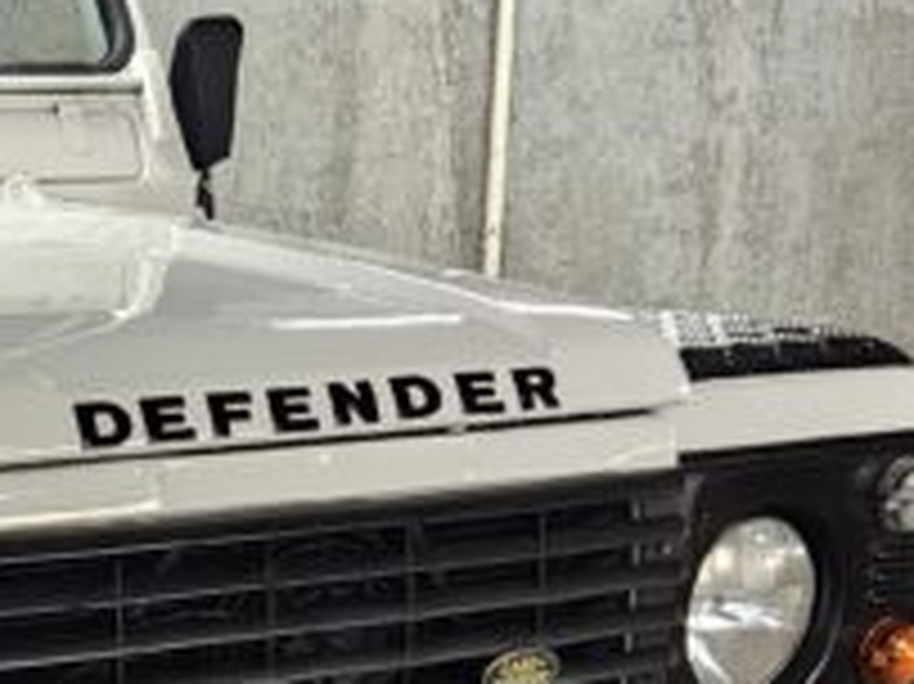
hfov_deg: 20.6
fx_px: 2296
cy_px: 770
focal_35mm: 87
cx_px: -261
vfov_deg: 16.4
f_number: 1.8
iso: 500
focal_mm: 5.4
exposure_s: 1/60
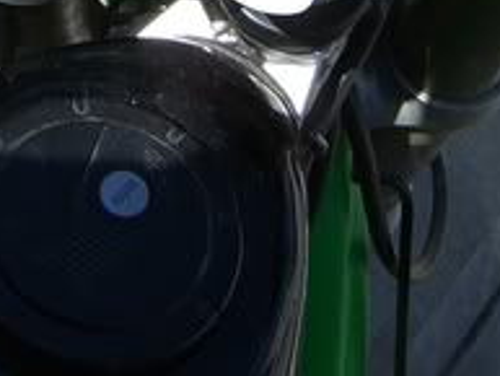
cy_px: -161
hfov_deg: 15.6
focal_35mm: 126
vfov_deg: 11.4
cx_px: 145
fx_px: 1821
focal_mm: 6.2
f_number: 4.3
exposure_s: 1/640
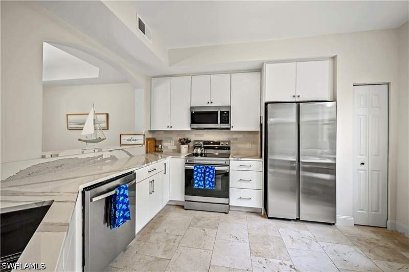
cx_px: 204
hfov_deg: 104.3
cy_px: 136
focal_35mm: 14
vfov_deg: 81.1
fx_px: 159
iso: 100
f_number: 8
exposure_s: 1
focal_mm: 14
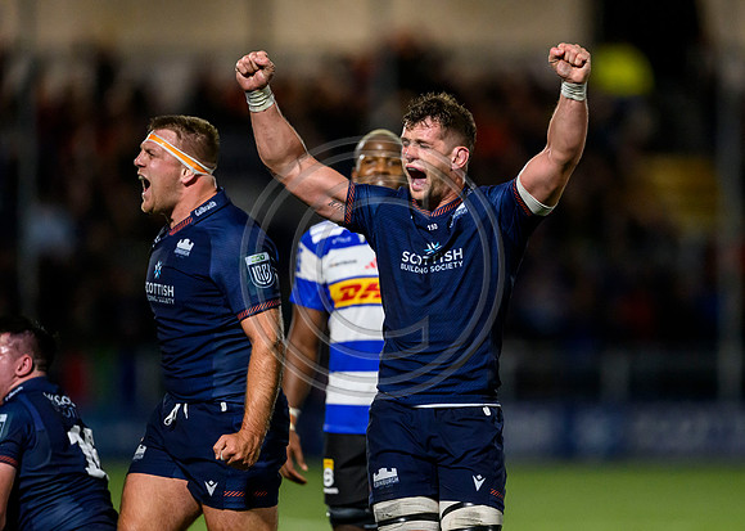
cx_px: 480
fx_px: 10670
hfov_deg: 4.0
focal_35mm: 505
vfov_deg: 2.8
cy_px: 295
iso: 8000
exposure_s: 1/3200
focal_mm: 400
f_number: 2.8
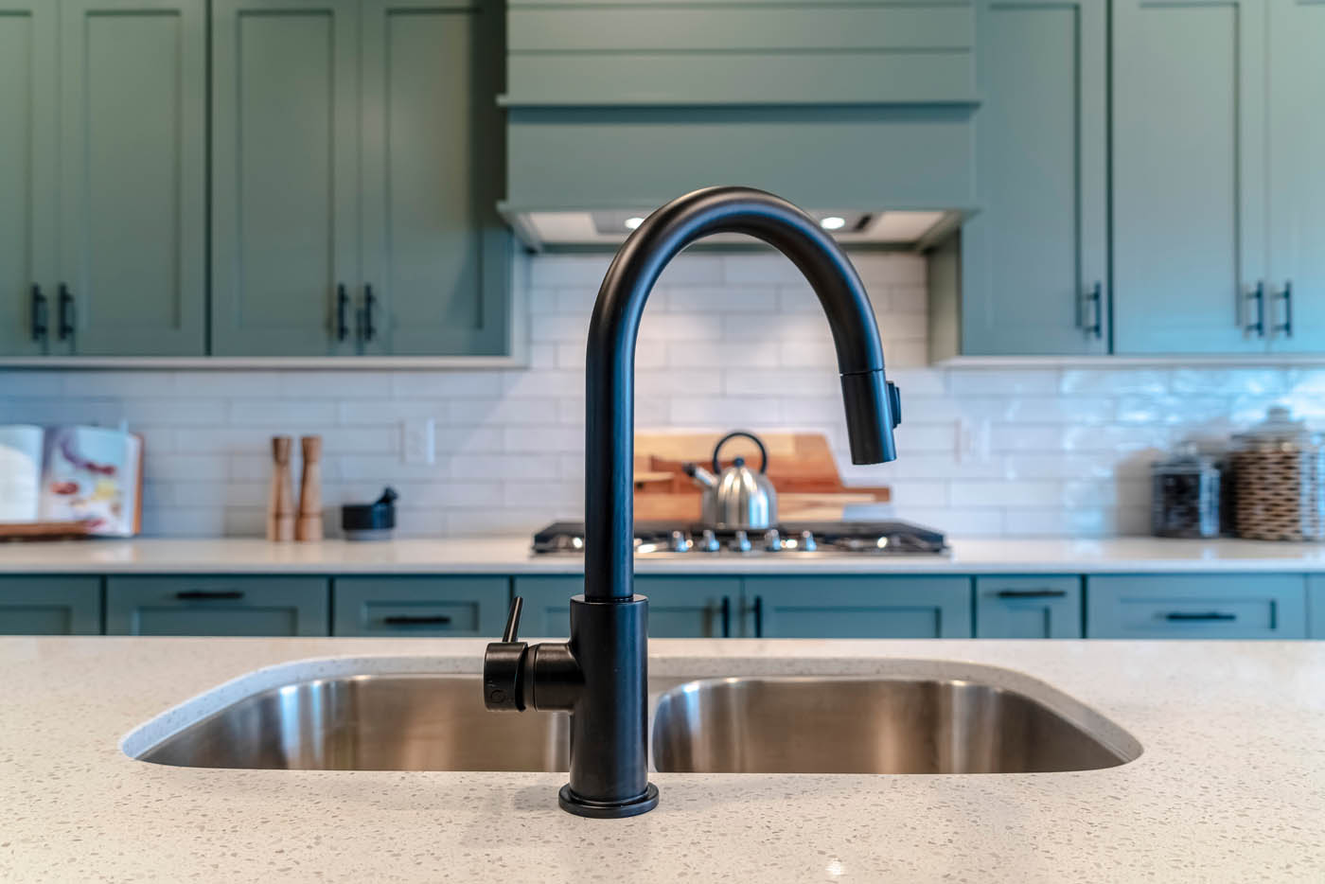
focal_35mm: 28
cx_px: 662
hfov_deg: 65.5
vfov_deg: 46.4
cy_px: 442
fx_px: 1031
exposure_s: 1/30
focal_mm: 28
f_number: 4.5
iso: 500
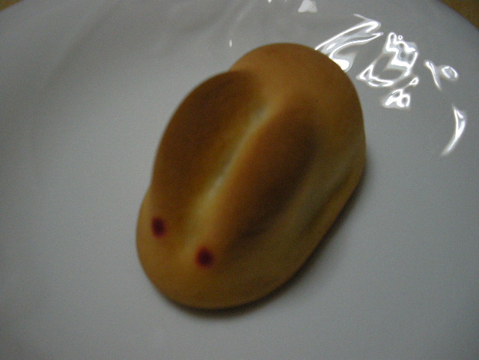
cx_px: 240
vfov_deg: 38.7
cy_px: 180
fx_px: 512
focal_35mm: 37
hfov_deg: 50.1
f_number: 2.8
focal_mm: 7.9
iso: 400
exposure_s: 1/65
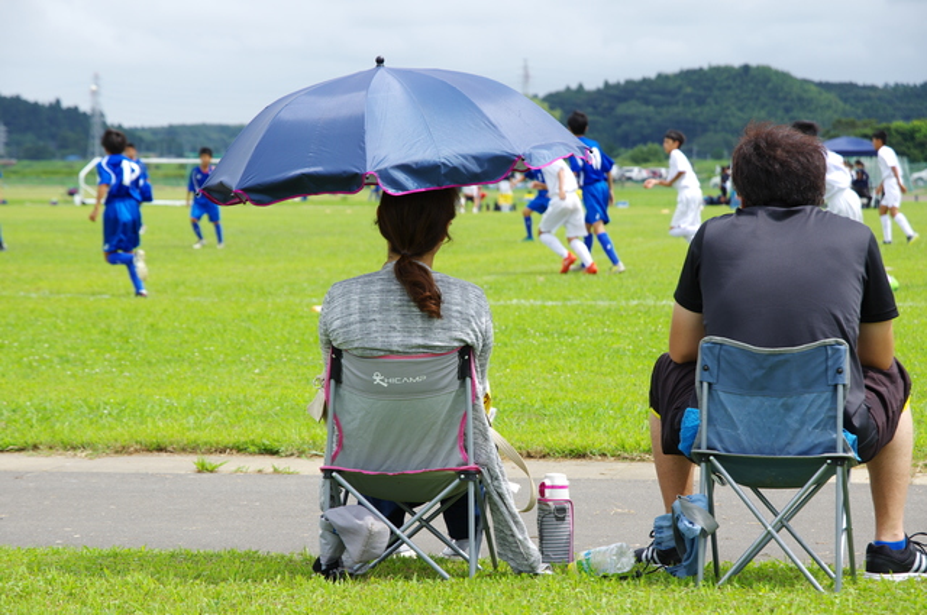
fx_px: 3266
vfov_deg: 10.8
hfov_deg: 16.2
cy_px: 308
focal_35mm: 127
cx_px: 464
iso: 100
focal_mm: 85
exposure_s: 1/400
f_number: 5.6
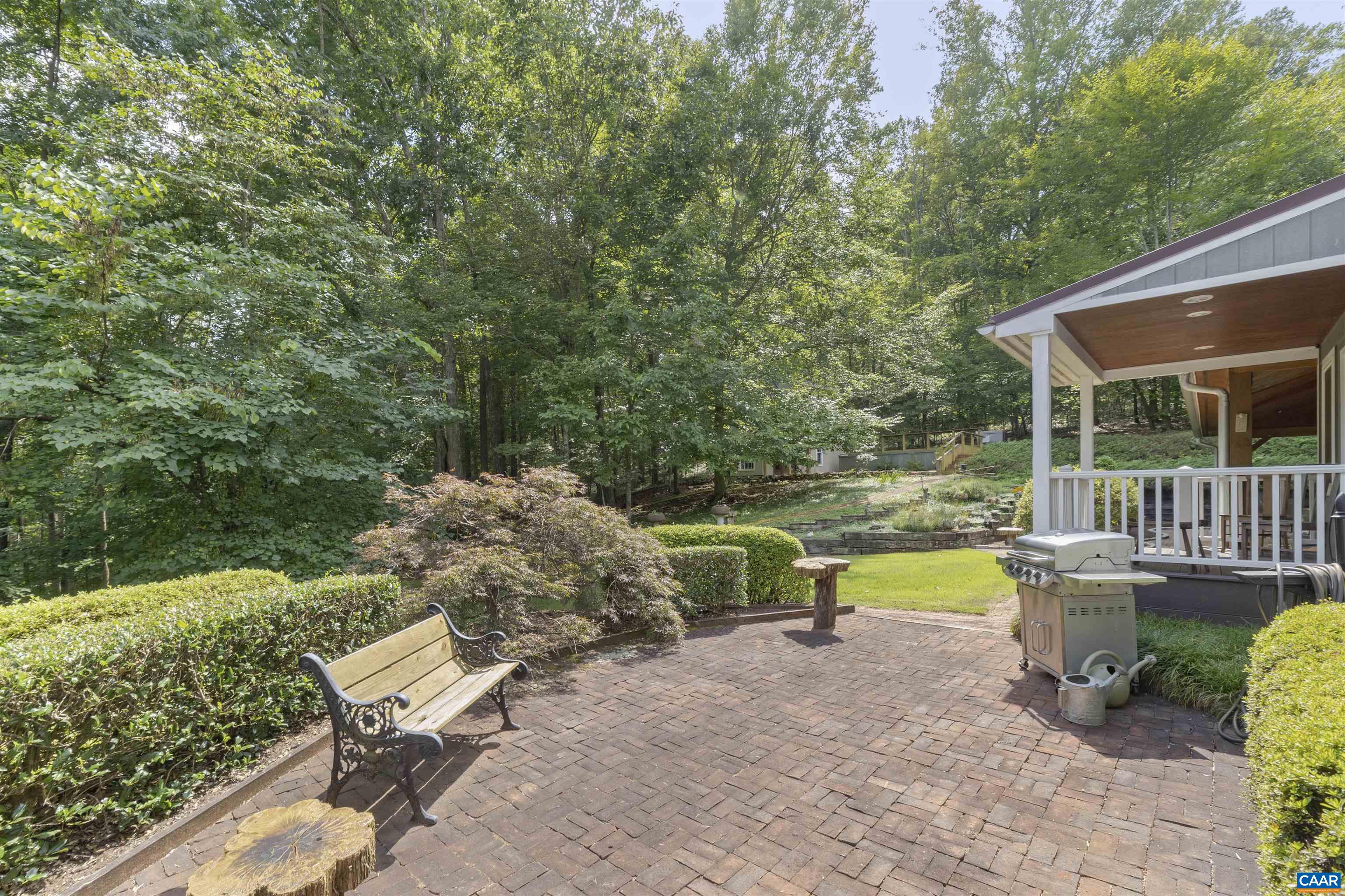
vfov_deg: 77.3
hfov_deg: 100.4
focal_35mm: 15
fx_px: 560
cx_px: 672
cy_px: 448
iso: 100
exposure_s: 1/80
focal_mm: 10
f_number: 5.6
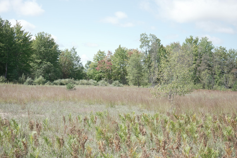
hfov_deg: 41.9
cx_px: 118
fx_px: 309
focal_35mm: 47
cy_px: 79
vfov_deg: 28.6
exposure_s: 1/800
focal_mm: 47
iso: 800
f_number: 8
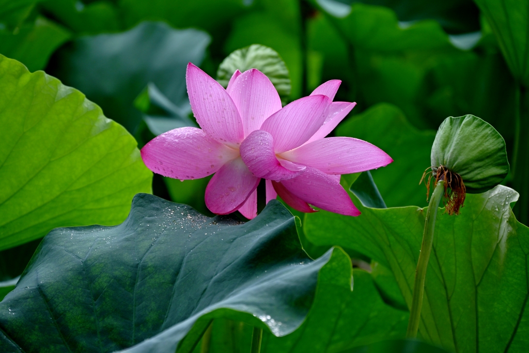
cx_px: 264
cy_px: 176
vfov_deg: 6.9
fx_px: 2939
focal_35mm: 200
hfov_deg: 10.3
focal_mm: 200
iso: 200
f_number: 6.3
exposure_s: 1/125
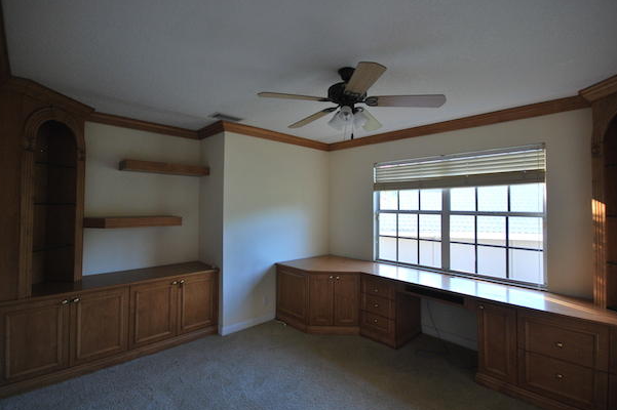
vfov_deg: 73.7
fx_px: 274
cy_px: 200
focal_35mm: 16
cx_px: 296
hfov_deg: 96.7
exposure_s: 1/40
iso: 200
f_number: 4
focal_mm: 10
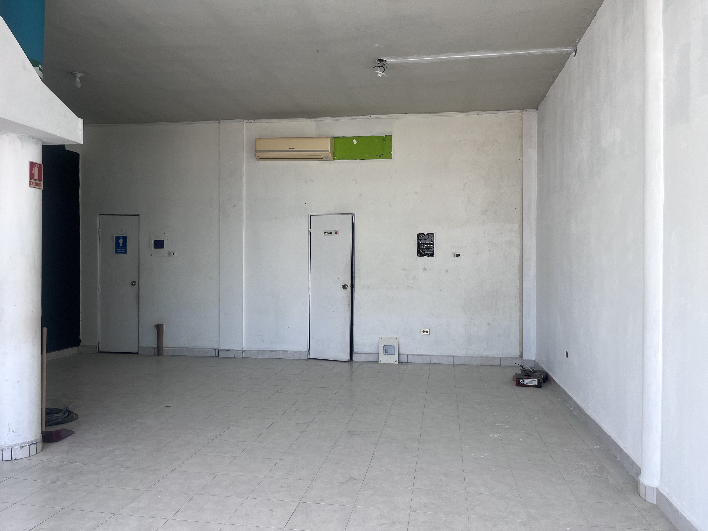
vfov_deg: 53.1
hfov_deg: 67.3
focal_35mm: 26
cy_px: 266
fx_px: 532
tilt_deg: -0.3
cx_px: 354
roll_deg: +0.6
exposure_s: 1/171
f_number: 1.6
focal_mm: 5.1
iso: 40
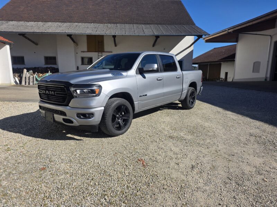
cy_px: 104
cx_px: 138
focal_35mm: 23
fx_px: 184
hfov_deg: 73.9
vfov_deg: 58.9
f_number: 1.7
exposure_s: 1/6355
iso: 80
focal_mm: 6.25
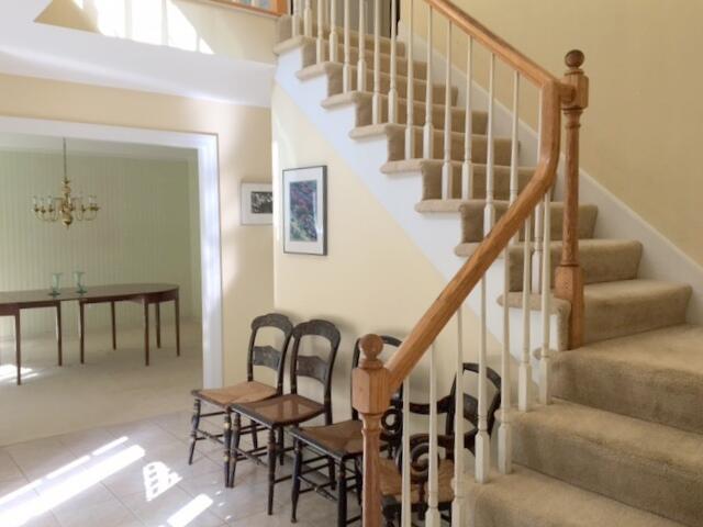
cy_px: 264
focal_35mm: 29
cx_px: 352
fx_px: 589
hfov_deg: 61.7
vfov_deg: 48.2
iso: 32
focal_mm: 4.15
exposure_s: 1/120
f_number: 2.2
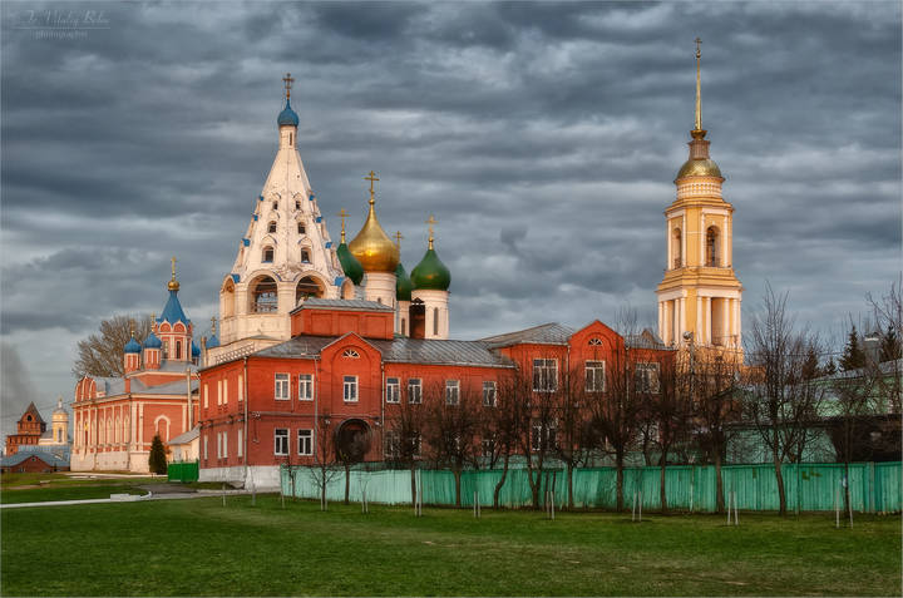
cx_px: 452
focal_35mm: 52
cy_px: 299
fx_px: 1314
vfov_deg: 25.6
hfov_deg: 37.9
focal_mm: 35
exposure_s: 1/100
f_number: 5
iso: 400
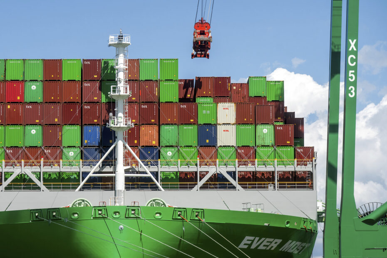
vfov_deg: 9.1
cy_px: 138
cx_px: 154
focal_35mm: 151
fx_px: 1623
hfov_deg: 13.6
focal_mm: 120
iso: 400
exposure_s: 1/4000
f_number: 4.8
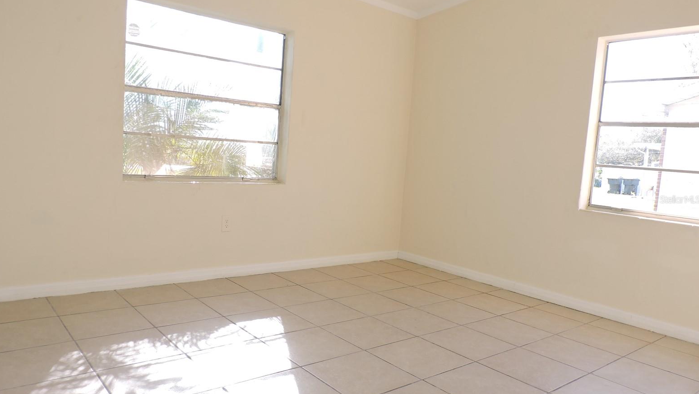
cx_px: 342
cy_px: 199
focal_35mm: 27
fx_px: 501
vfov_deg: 42.9
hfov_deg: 69.8
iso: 100
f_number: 3
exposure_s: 1/100
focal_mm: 4.3
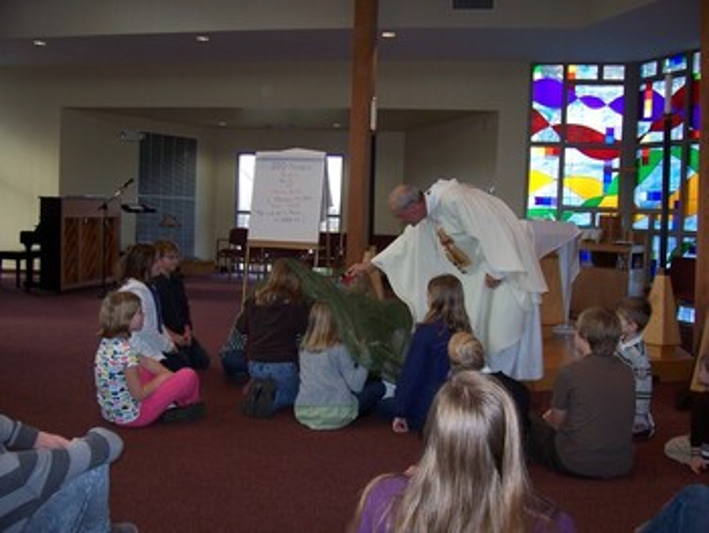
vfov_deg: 41.8
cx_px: 354
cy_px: 266
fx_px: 697
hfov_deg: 53.9
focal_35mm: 34
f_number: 2.7
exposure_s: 1/60
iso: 80
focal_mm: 5.6
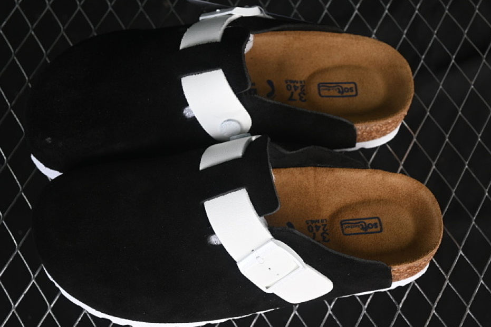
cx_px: 222
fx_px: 1187
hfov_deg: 23.4
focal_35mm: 87
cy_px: 162
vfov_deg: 15.7
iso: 160
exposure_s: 1/50
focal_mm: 50
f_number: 6.3
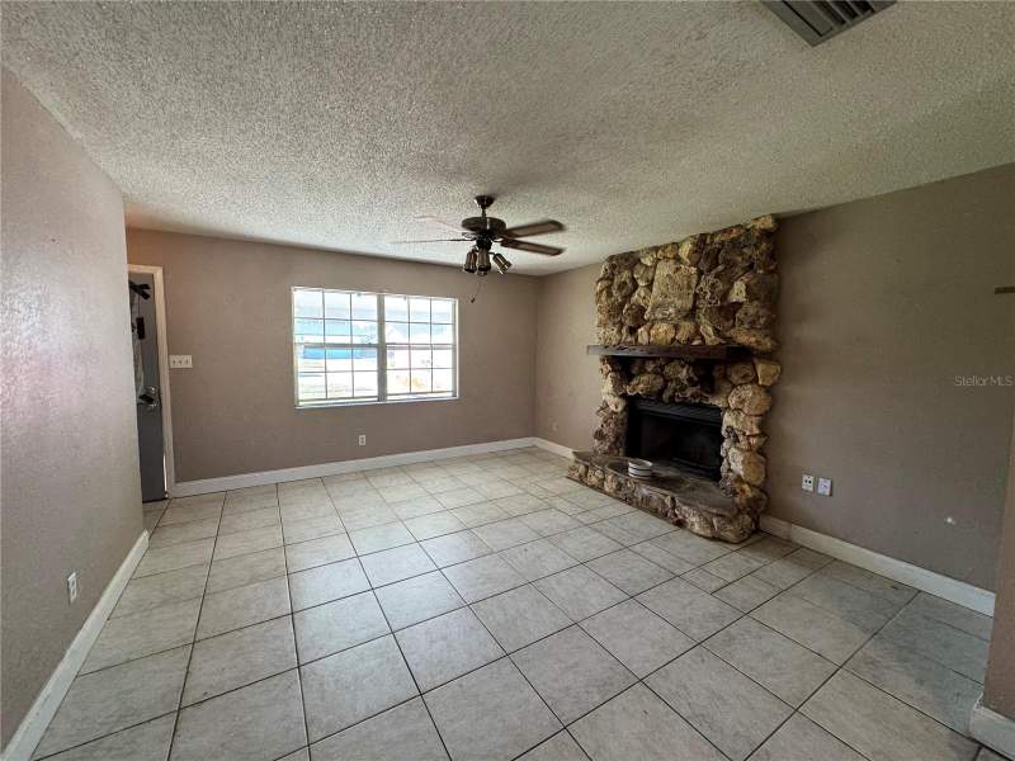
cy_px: 380
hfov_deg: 102.1
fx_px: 411
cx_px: 508
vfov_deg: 85.7
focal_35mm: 14
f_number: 2.2
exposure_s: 1/60
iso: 160
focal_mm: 2.22
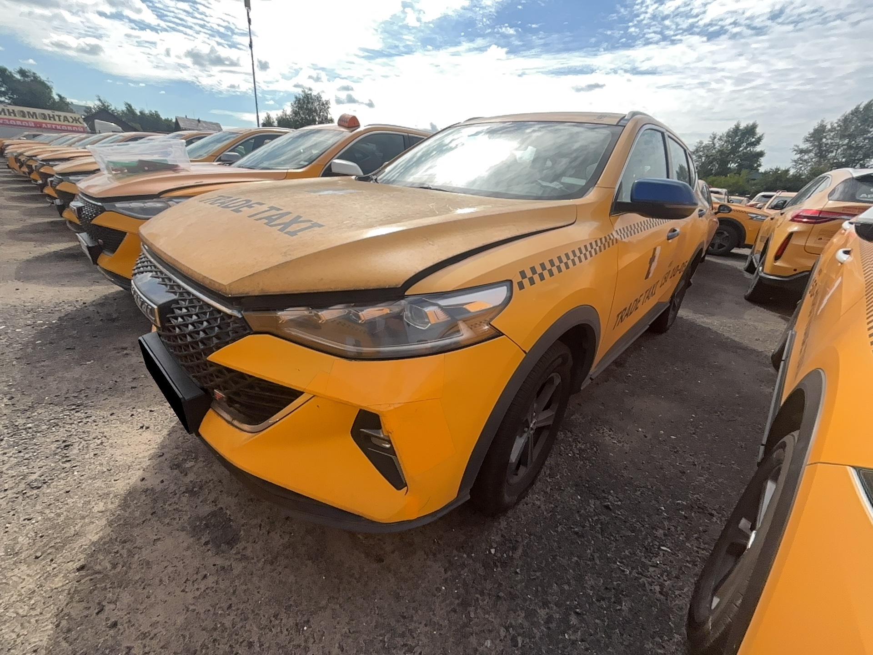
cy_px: 328
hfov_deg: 106.2
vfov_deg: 89.9
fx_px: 328
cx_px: 436
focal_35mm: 13
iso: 16
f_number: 2.4
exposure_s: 1/851
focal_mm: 1.54
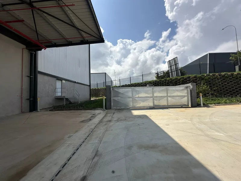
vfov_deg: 85.7
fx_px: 97
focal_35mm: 14
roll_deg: +1.7
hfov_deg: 102.1
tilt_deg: +1.1
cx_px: 120
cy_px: 90
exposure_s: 1/4292
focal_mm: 2.22
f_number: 2.2
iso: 50
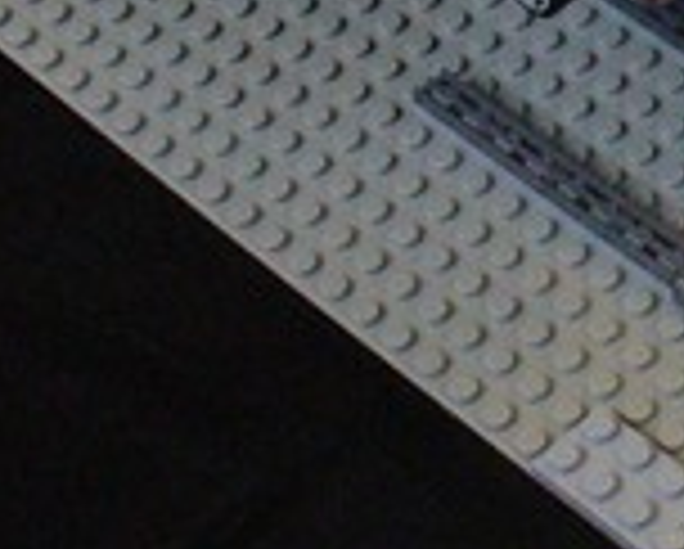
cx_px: 1035
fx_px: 3081
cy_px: -166
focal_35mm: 152
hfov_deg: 12.1
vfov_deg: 10.0
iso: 400
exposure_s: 1/80
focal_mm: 6.1
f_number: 2.8
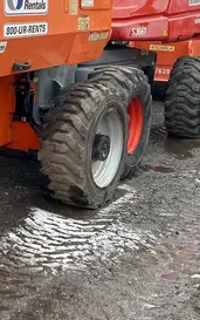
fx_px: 644
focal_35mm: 74
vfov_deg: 27.6
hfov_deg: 16.5
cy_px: 105
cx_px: -71
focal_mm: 5.7
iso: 50
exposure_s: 1/866
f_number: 1.5
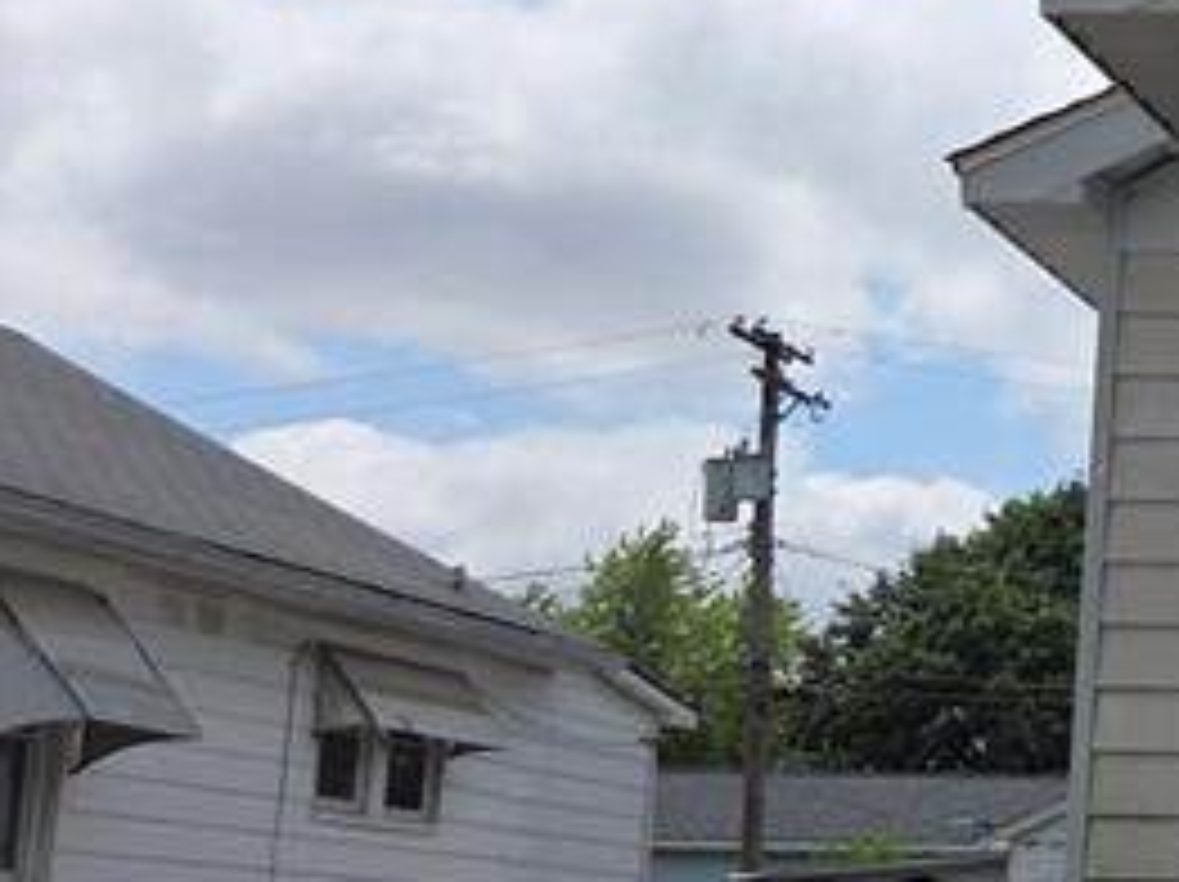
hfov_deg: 18.1
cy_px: 670
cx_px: 2002
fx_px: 3063
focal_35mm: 90
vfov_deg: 16.3
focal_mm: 5.4
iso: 25
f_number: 1.8
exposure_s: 1/2835
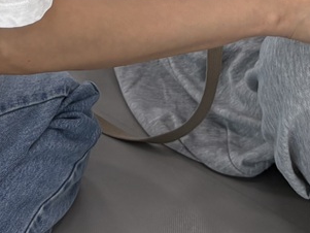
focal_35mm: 138
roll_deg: +0.6
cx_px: 74
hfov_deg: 14.2
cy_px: -319
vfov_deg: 9.6
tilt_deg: -7.5
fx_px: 1236
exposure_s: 1/125
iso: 40
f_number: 1.6
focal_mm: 5.96
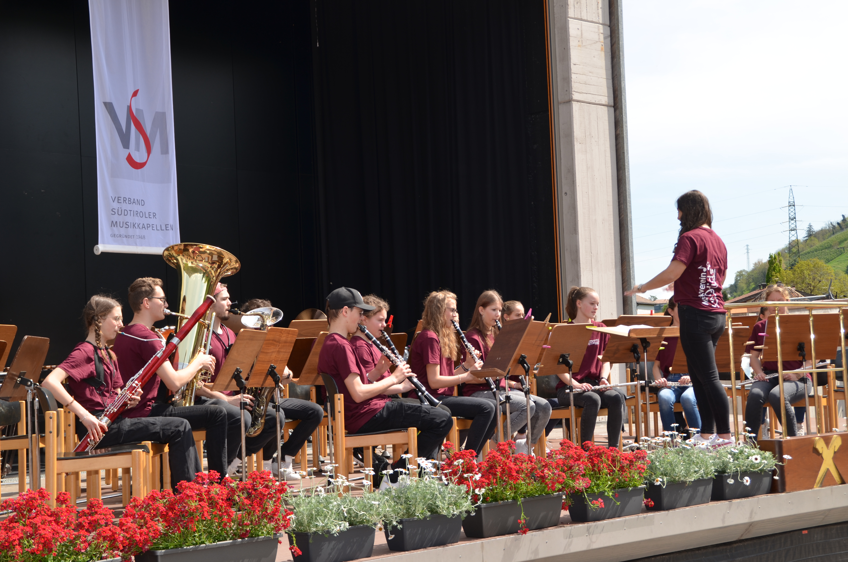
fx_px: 1481
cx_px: 424
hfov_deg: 32.0
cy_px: 281
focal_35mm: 63
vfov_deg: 21.5
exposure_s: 1/200
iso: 100
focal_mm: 42
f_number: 8
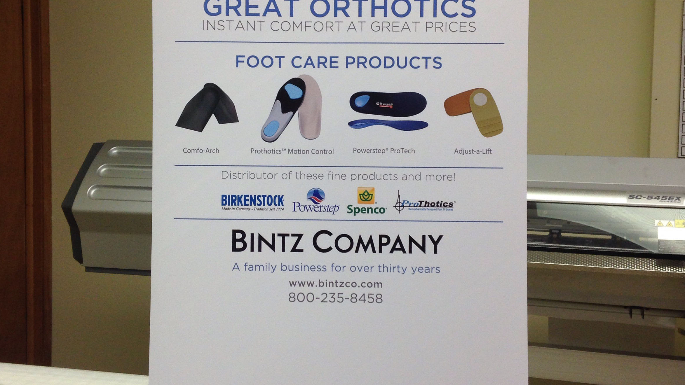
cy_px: 161
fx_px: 908
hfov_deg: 41.3
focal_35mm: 50
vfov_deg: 23.9
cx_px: 337
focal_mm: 4.12
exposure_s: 1/120
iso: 80
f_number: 2.4
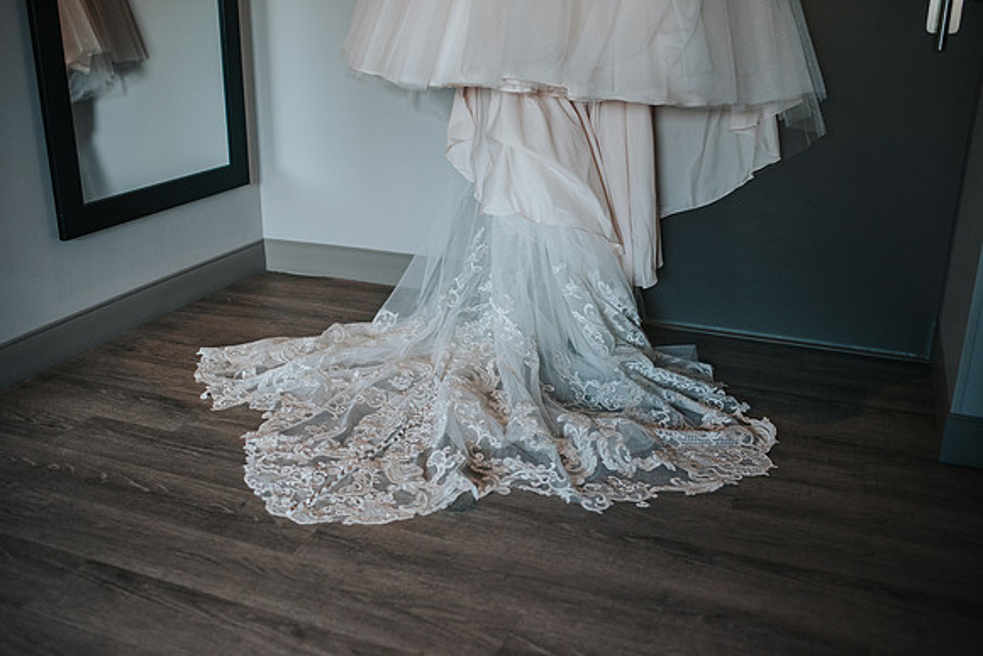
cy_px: 328
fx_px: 956
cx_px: 492
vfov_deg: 37.9
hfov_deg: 54.4
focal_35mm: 35
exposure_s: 1/640
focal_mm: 35
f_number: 2.5
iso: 1800
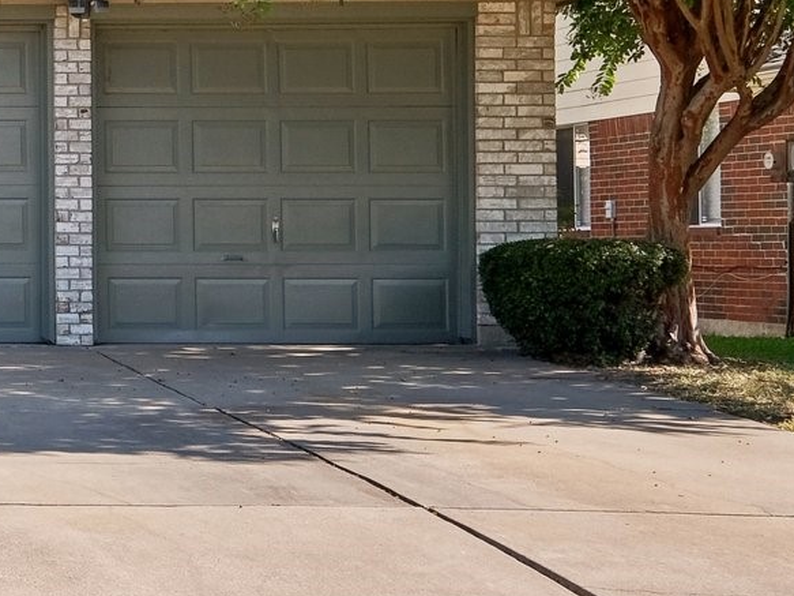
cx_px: -433
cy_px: 14
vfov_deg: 14.9
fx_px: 2247
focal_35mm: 98
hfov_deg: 17.7
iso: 160
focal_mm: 19.1
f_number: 8
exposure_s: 1/200
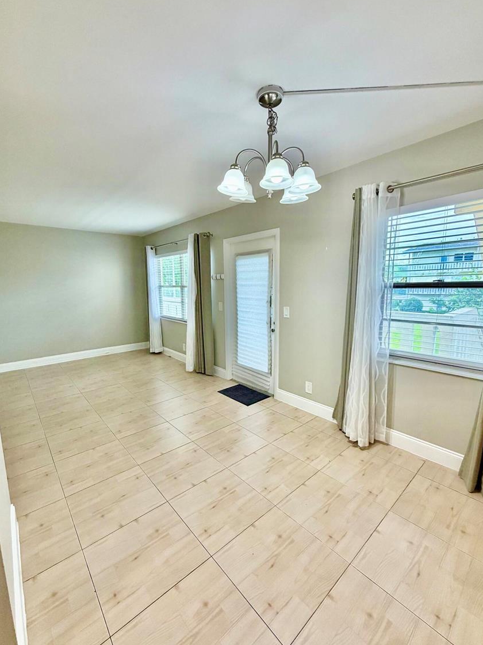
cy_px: 328
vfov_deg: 98.2
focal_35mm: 15
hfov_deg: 81.7
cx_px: 240
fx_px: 279
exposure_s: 1/120
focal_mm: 2.22
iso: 200
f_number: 2.2
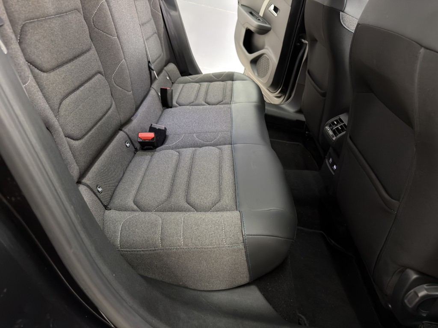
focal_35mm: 24
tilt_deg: -29.5
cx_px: 219
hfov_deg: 71.6
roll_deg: -13.1
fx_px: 304
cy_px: 164
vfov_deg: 56.8
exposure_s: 1/20
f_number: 1.78
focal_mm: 6.76
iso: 640
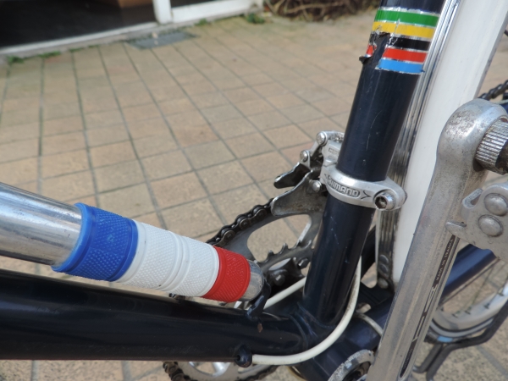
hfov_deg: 71.6
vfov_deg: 56.8
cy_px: 190
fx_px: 352
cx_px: 254
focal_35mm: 24
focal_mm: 4.3
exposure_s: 1/250
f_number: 3
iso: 80
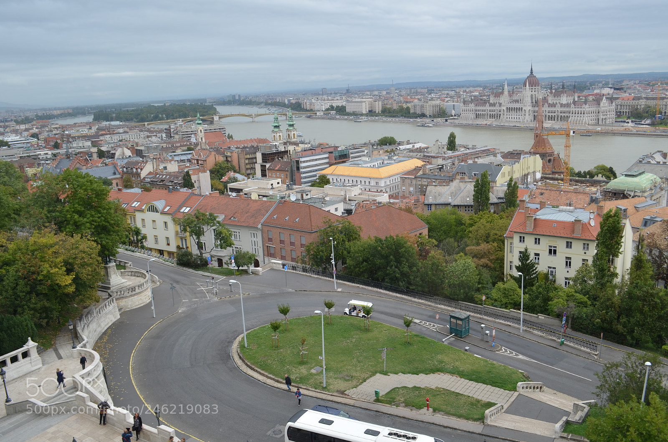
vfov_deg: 43.4
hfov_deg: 62.0
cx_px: 334
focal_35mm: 30
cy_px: 221
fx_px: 555
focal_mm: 20
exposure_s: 1/200
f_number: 7.1
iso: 200
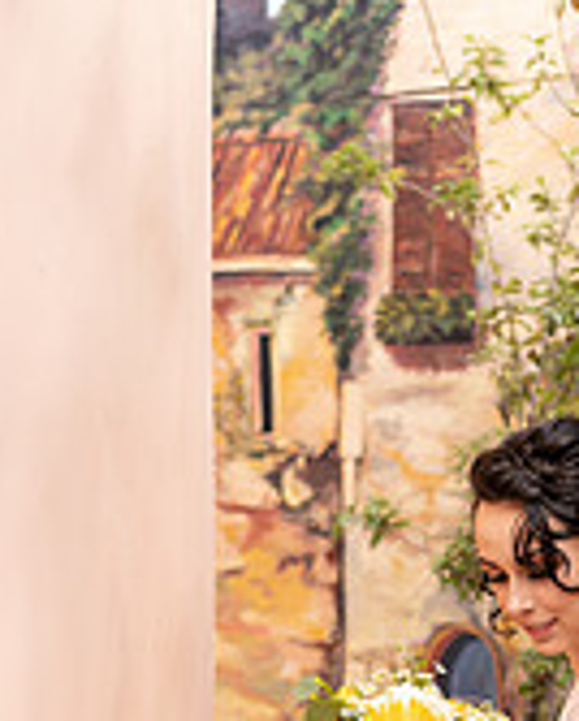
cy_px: 967
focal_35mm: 139
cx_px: 583
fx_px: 2972
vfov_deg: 13.3
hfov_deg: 11.0
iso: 320
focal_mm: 55
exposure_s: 1/500
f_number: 2.5
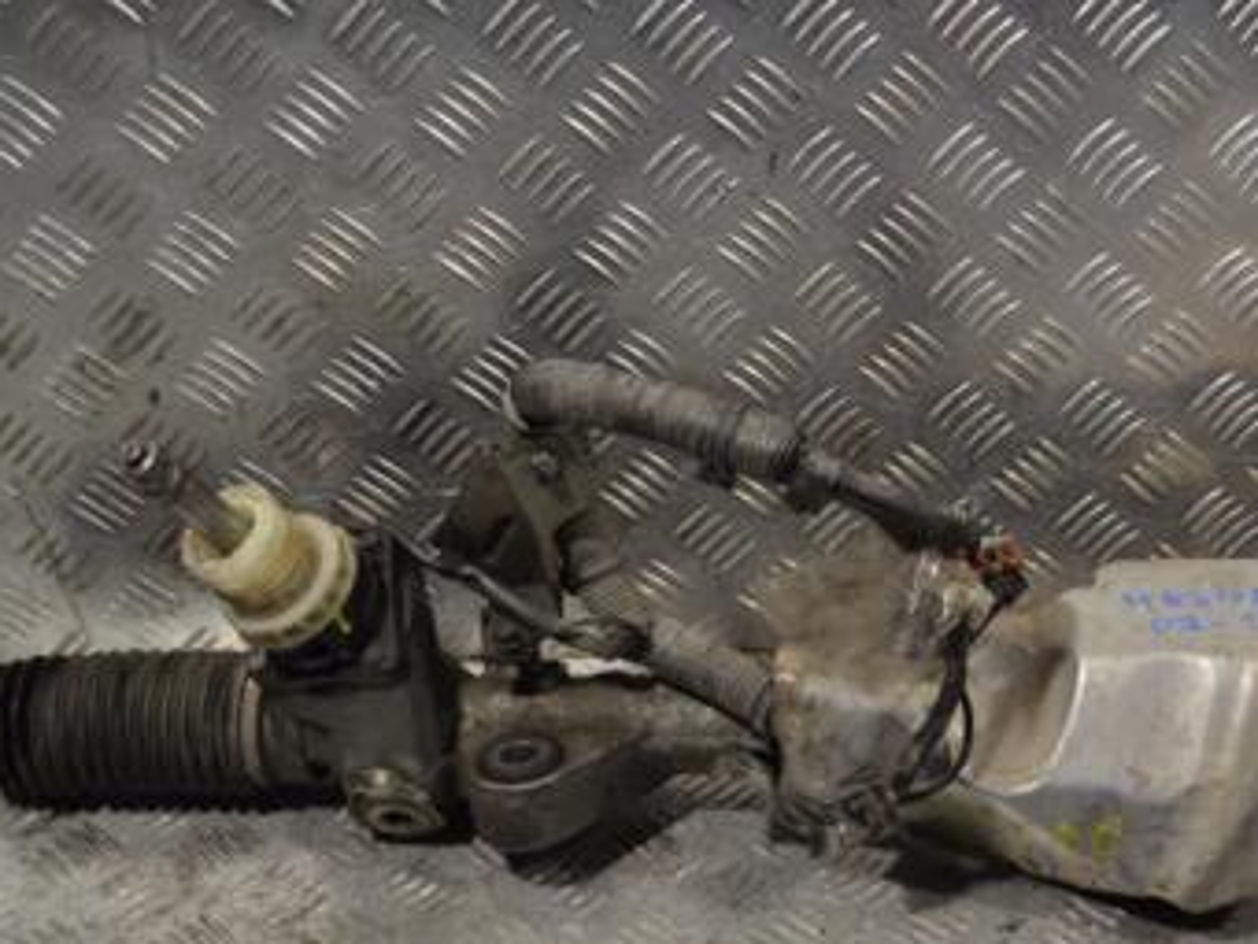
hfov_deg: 31.1
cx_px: 958
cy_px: 559
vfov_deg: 24.0
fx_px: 2217
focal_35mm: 61
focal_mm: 24
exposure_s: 1/40
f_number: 4
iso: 100
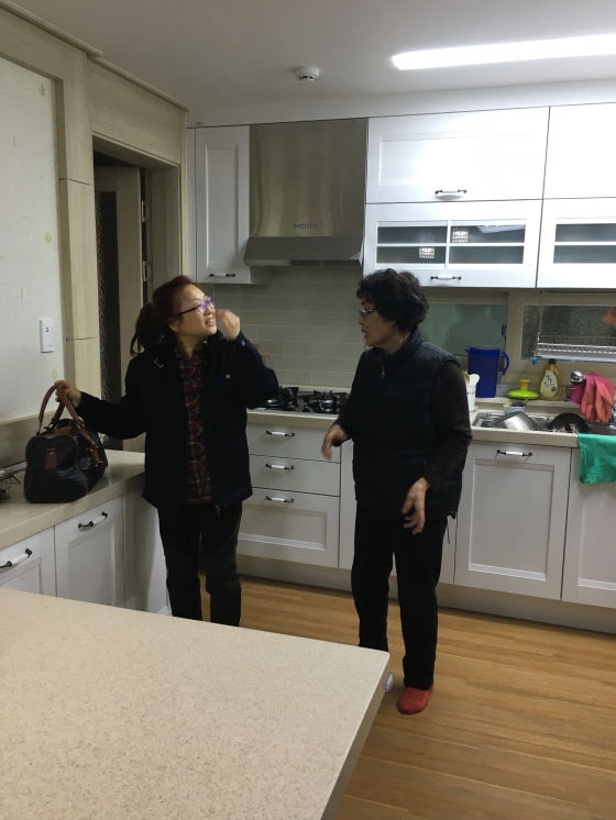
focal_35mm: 29
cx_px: 308
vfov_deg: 61.6
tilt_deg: -8.7
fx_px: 688
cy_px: 410
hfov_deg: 48.3
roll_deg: -0.2
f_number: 2.2
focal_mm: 4.15
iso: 50
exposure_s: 1/30
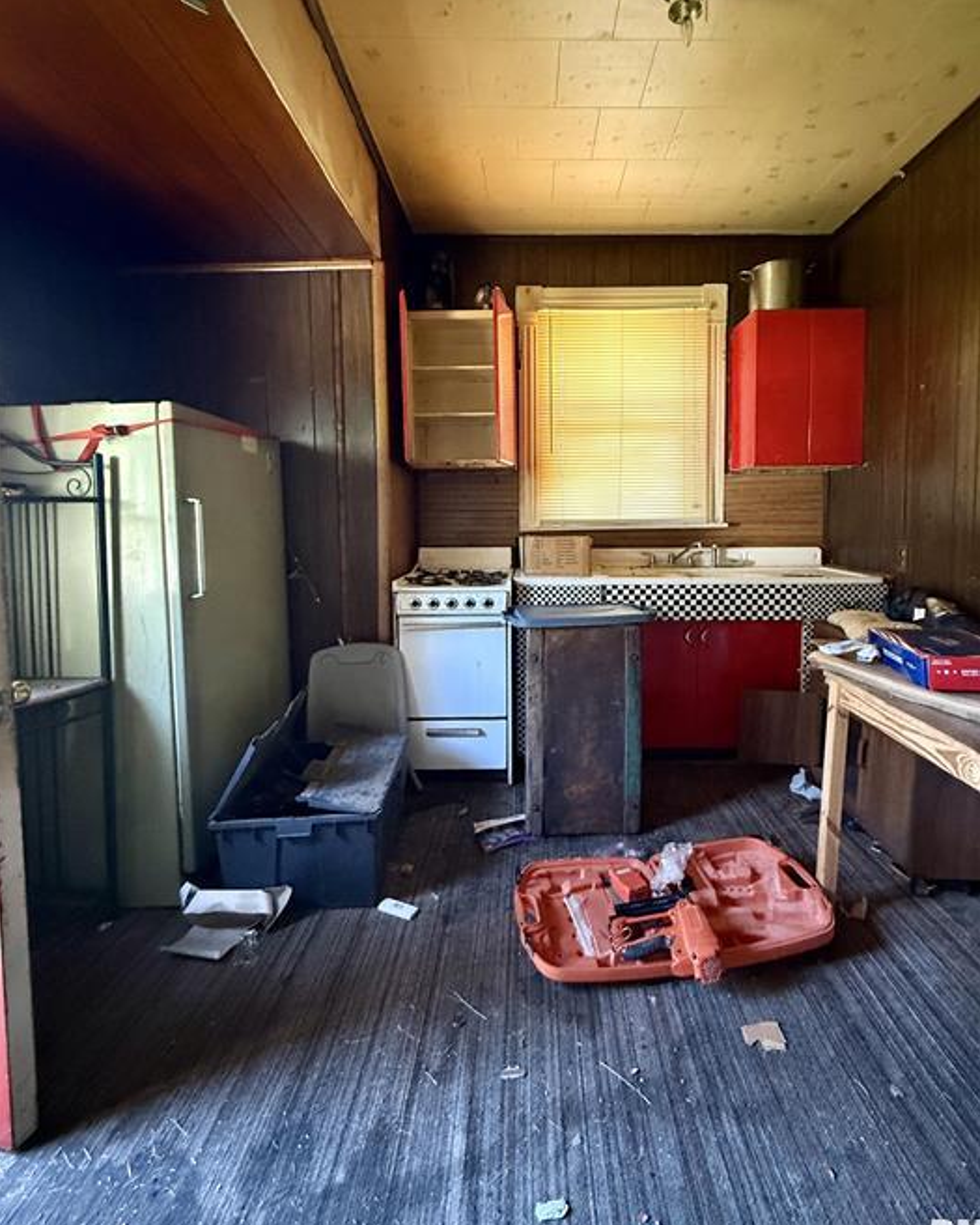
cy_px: 549
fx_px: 580
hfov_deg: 80.2
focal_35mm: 16
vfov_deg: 92.8
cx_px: 534
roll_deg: +0.8
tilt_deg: -3.3
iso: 800
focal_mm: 2.22
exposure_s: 1/60
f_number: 2.2
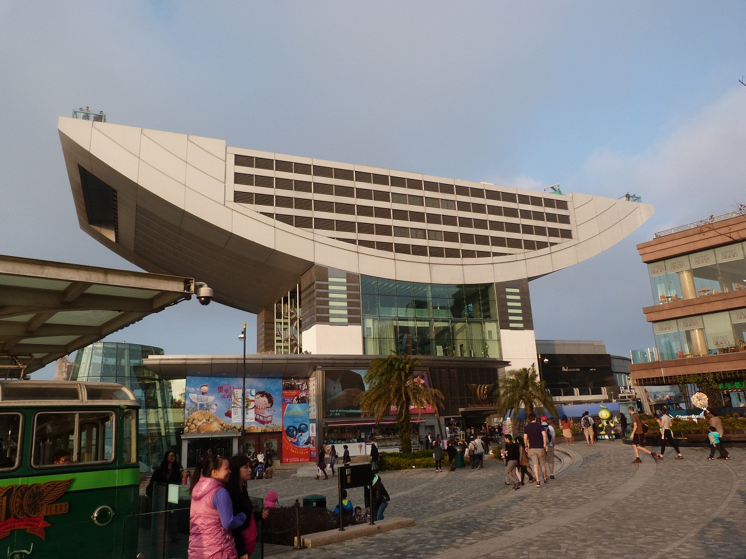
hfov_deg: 69.4
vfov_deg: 54.9
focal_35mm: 25
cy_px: 280
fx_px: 539
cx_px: 373
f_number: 4
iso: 80
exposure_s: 1/250
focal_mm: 4.5
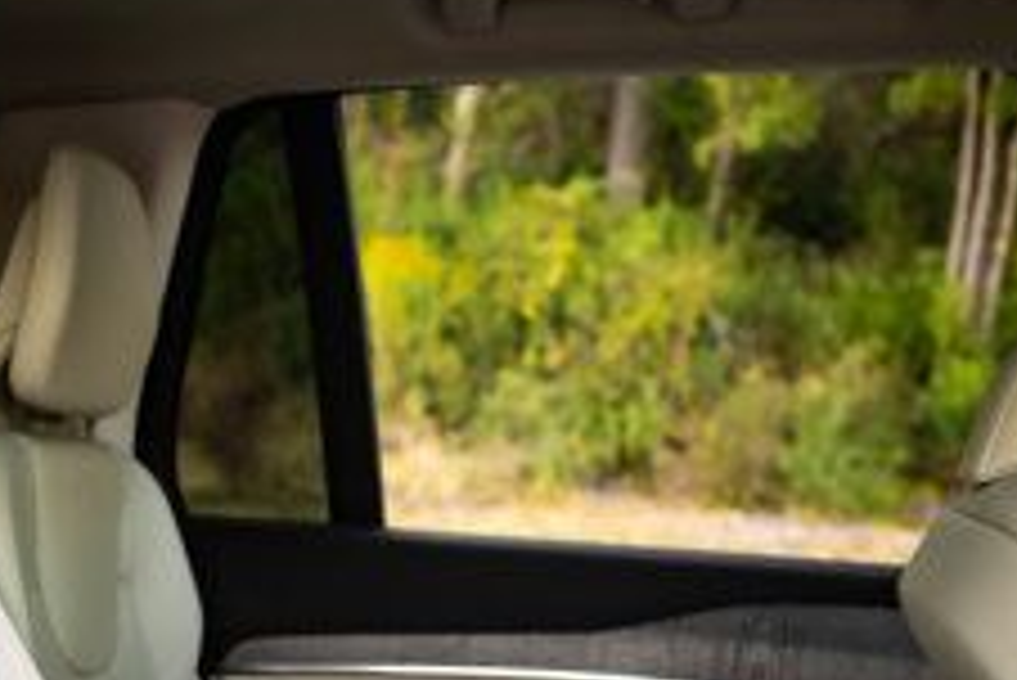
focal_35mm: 68
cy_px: 822
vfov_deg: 18.9
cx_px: -63
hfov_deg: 27.5
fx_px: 1922
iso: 640
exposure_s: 1/320
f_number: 2.8
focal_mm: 24
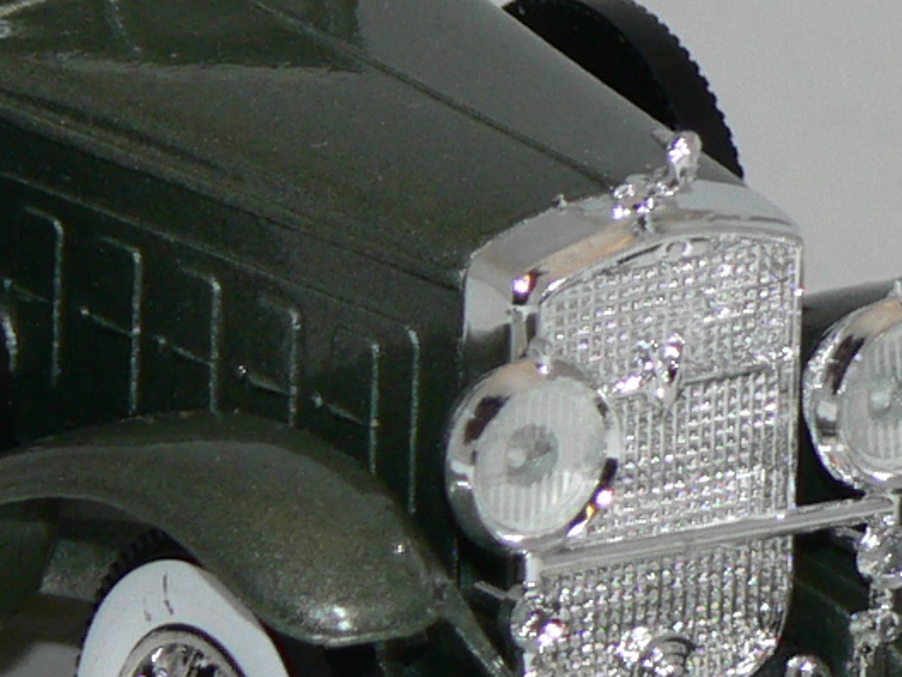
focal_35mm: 577
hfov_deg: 3.4
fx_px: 15035
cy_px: 231
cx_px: 32
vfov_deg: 2.6
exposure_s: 1/60
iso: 80
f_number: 3.2
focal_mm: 19.9
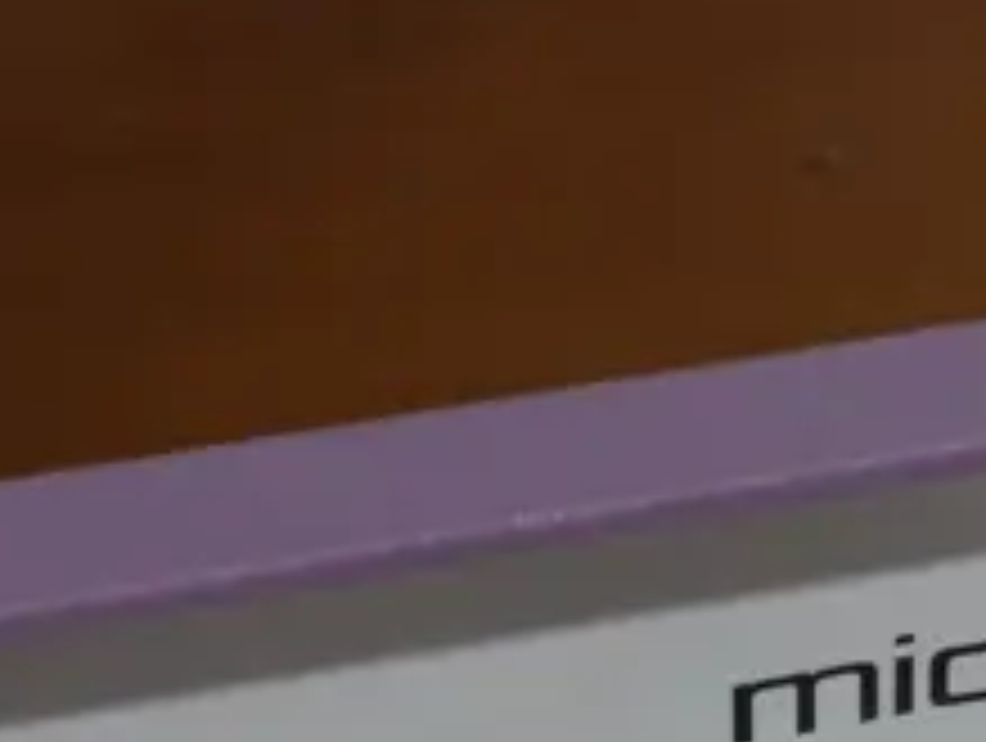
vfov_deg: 7.5
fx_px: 5592
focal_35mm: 196
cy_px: 852
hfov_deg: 9.9
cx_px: 1144
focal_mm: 21
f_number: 4.6
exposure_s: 1/60
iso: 250
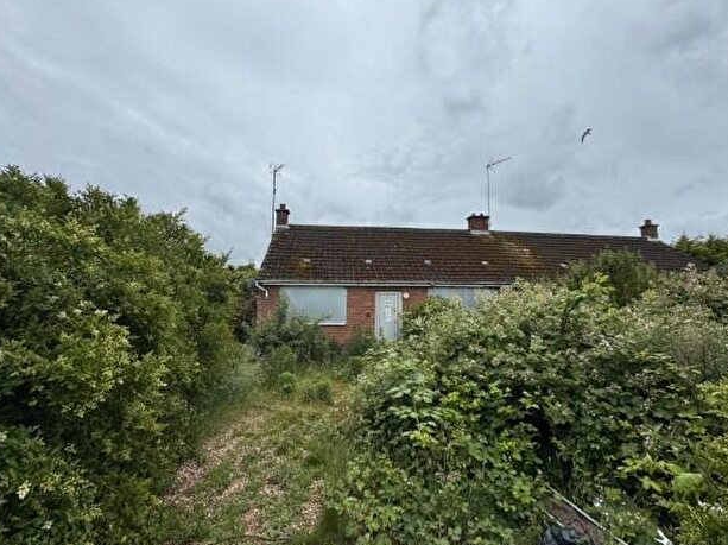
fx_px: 336
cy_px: 267
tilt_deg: +7.4
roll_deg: -1.0
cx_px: 363
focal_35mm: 16
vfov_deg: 78.0
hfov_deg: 94.5
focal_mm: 2.22
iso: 50
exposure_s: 1/2146
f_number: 2.2
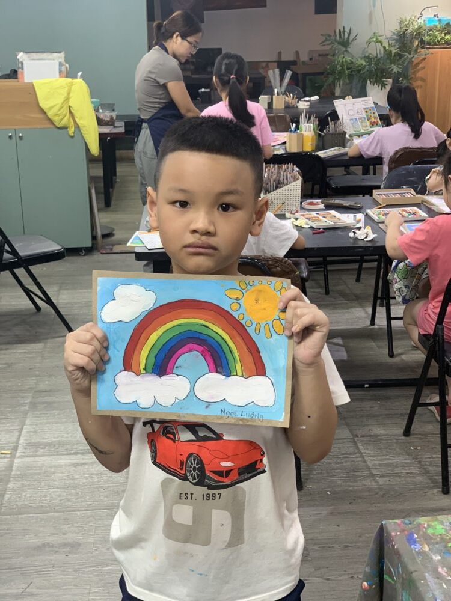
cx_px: 226
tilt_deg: -17.9
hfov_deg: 28.0
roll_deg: -0.1
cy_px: 300
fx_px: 903
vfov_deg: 36.8
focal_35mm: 52
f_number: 2.4
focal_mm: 6
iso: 100
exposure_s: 1/50
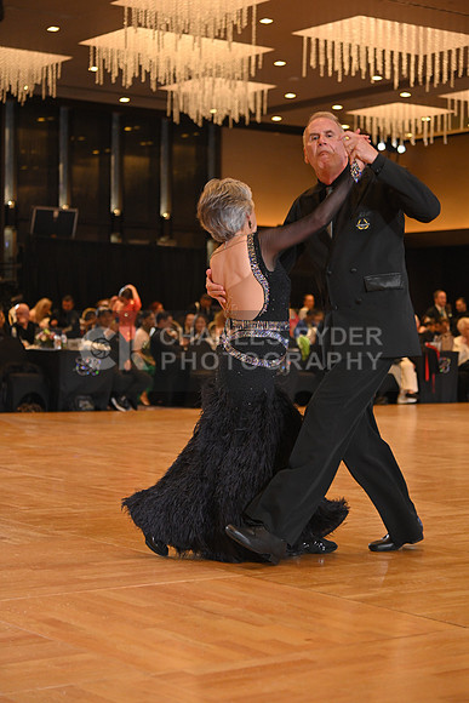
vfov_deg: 27.0
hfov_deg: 18.2
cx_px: 234
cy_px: 352
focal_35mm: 75
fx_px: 1465
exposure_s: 1/400
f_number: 4
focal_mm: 75
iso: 1600
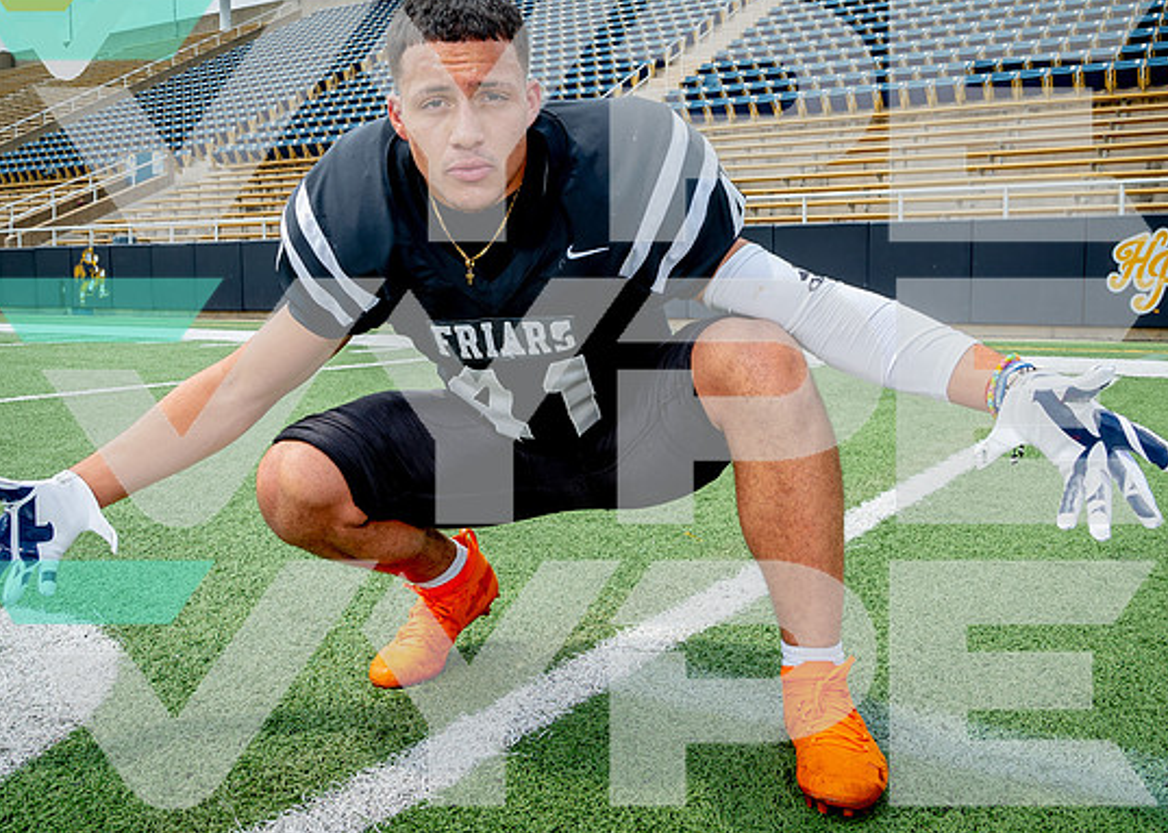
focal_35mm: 34
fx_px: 1127
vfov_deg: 40.5
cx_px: 551
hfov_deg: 54.7
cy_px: 378
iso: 100
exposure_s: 1/125
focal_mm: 24
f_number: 8
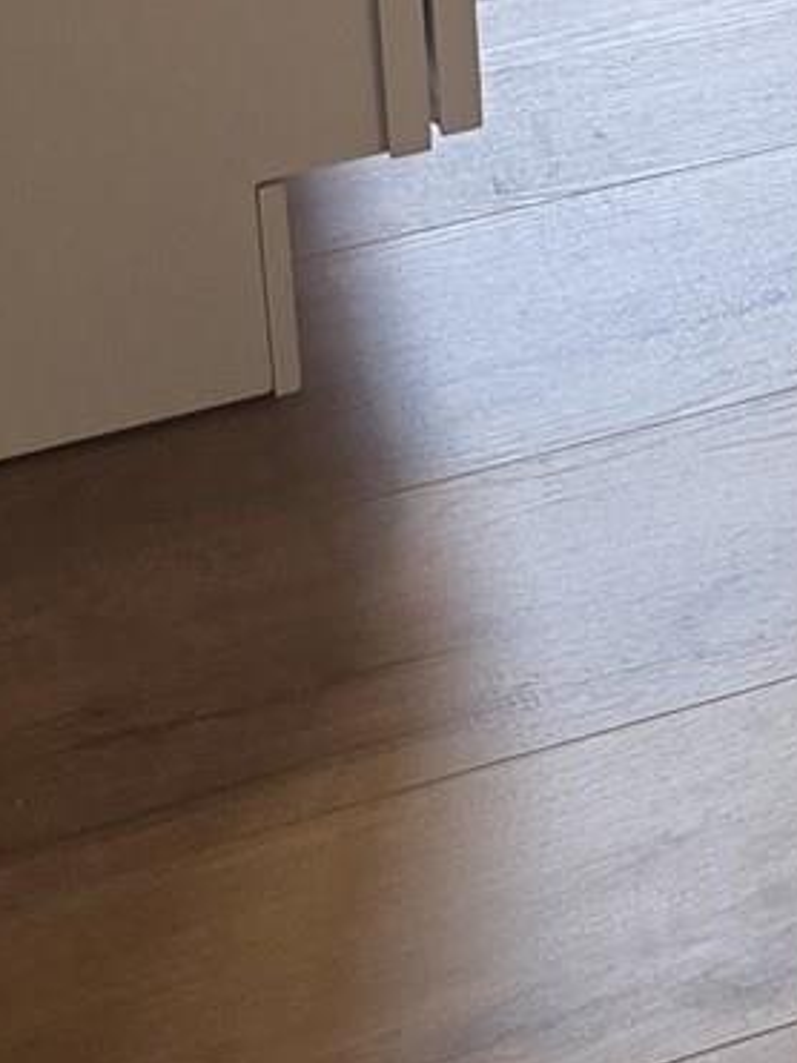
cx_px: 2076
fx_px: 4392
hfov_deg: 9.1
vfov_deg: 12.6
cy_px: -851
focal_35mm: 143
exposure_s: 1/120
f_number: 1.7
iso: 200
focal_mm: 6.3
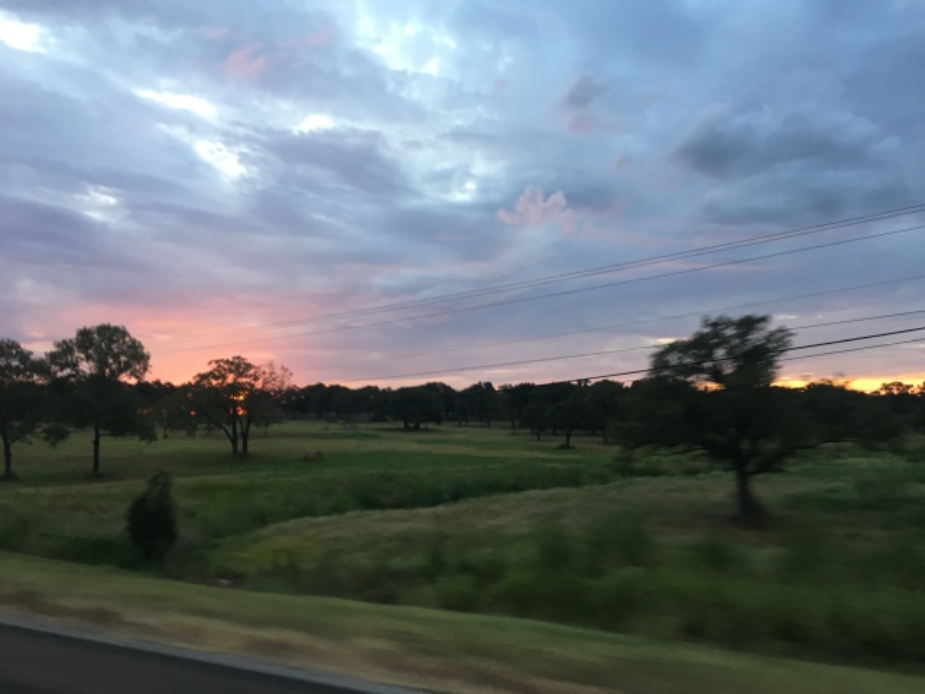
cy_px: 347
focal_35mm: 29
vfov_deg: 48.2
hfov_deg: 61.7
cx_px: 462
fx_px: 775
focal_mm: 4.15
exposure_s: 1/30
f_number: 2.2
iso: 50
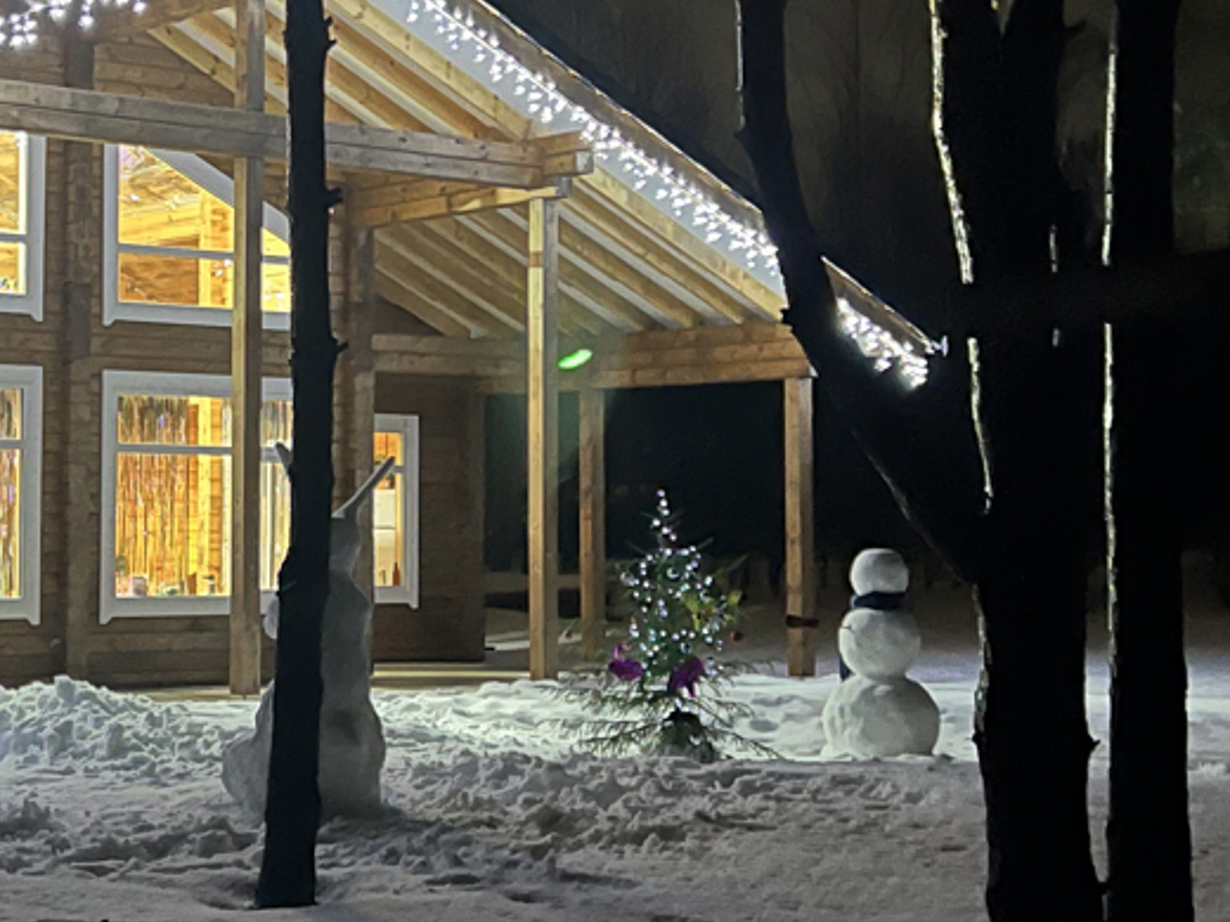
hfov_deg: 26.3
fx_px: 2558
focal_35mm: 72
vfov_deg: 20.4
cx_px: 180
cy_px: 333
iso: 800
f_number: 1.5
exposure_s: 1/9
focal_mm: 5.7
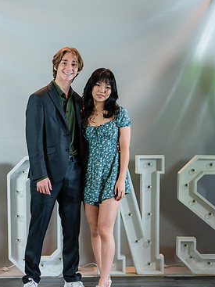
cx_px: 73
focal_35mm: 76
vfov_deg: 25.7
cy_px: 150
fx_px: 630
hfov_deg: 19.3
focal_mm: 50
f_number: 1.2
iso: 500
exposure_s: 1/320
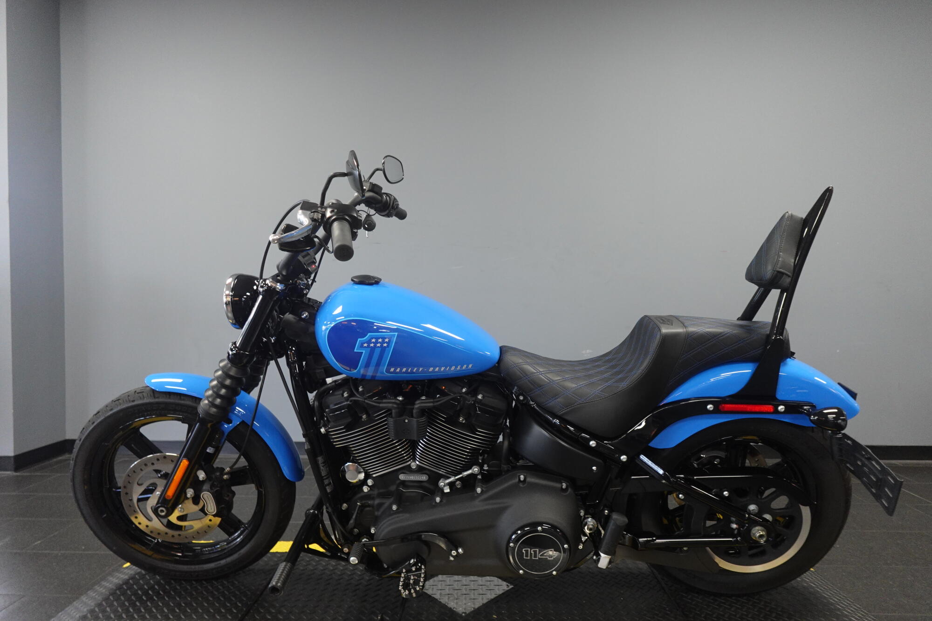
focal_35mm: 20
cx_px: 466
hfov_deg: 84.0
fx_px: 518
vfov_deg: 61.9
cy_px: 310
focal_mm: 7.6
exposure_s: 1/80
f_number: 2
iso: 640
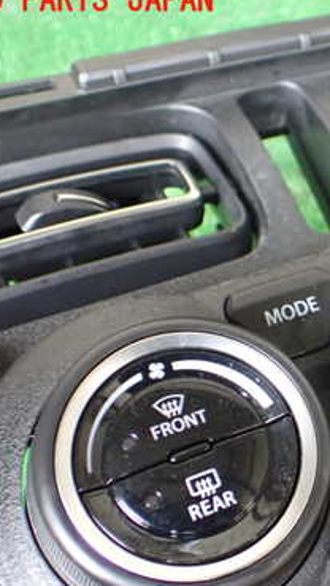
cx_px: 401
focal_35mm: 53
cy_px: 337
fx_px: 825
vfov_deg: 39.1
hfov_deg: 21.0
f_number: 2.3
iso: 800
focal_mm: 5.4
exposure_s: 1/50
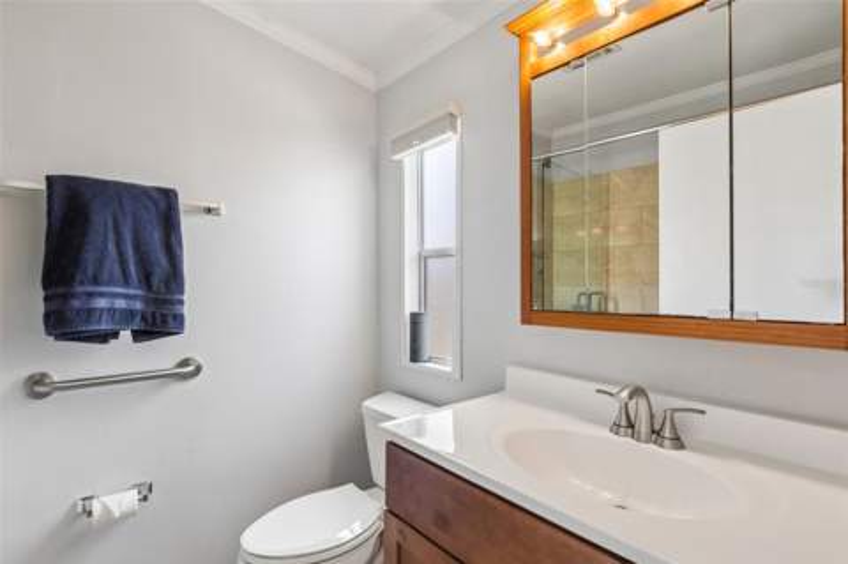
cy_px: 282
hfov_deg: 93.3
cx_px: 424
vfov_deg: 70.3
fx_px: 400
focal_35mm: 17
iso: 400
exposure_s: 1/60
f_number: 8
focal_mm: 17
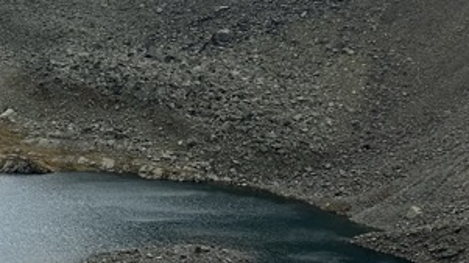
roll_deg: -0.7
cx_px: -184
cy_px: 110
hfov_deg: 21.1
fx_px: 1106
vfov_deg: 13.6
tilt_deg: -9.5
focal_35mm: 89
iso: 80
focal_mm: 6.86
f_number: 1.78
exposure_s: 1/8197
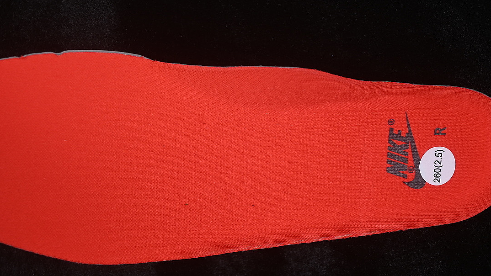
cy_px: 161
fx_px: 1028
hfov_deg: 26.9
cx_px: 246
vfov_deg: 15.3
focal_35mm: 79
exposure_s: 1/60
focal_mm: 50
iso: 160
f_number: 6.3
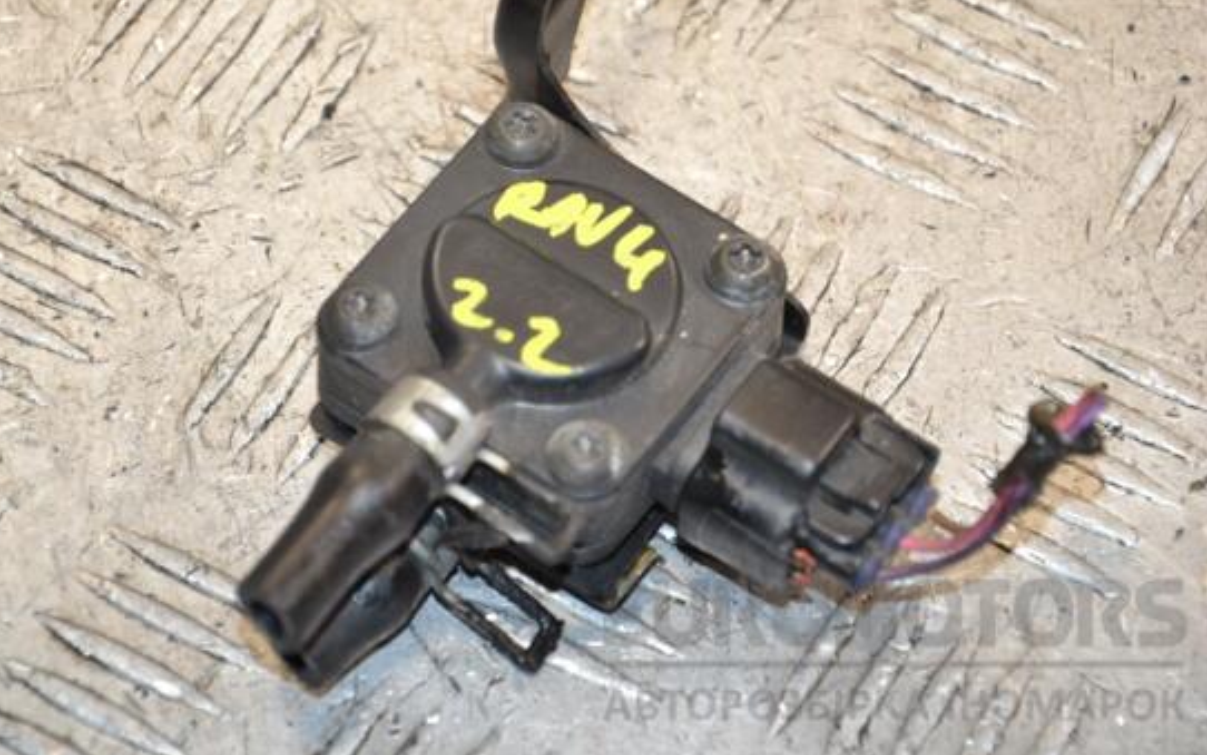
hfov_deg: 11.8
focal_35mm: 178
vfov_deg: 7.4
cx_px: 561
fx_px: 5842
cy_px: 316
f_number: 5.6
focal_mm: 105
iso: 800
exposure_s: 1/200
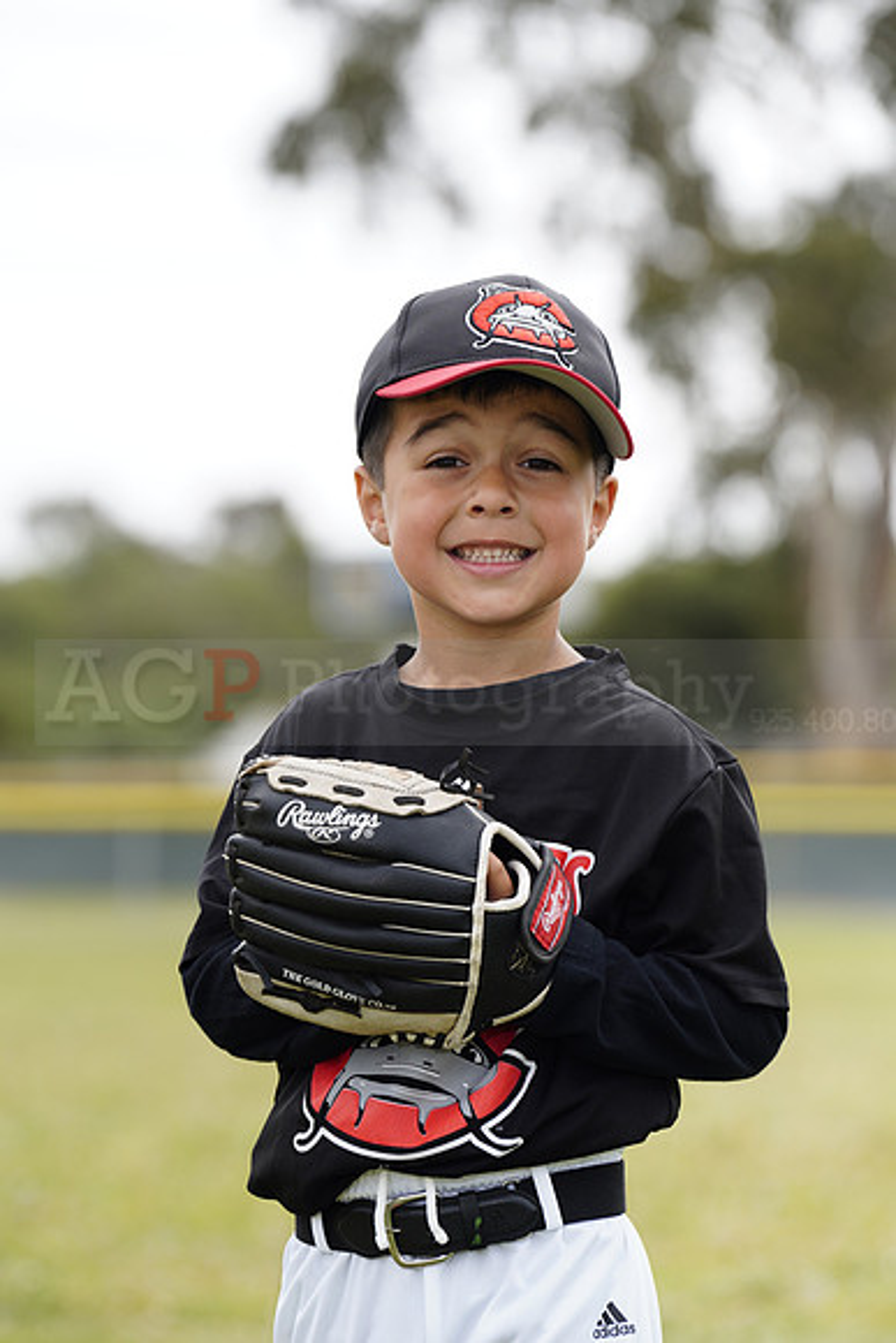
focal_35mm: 194
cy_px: 672
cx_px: 448
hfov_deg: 7.1
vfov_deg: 10.6
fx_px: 7238
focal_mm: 194
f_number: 5.6
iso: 100
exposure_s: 1/250
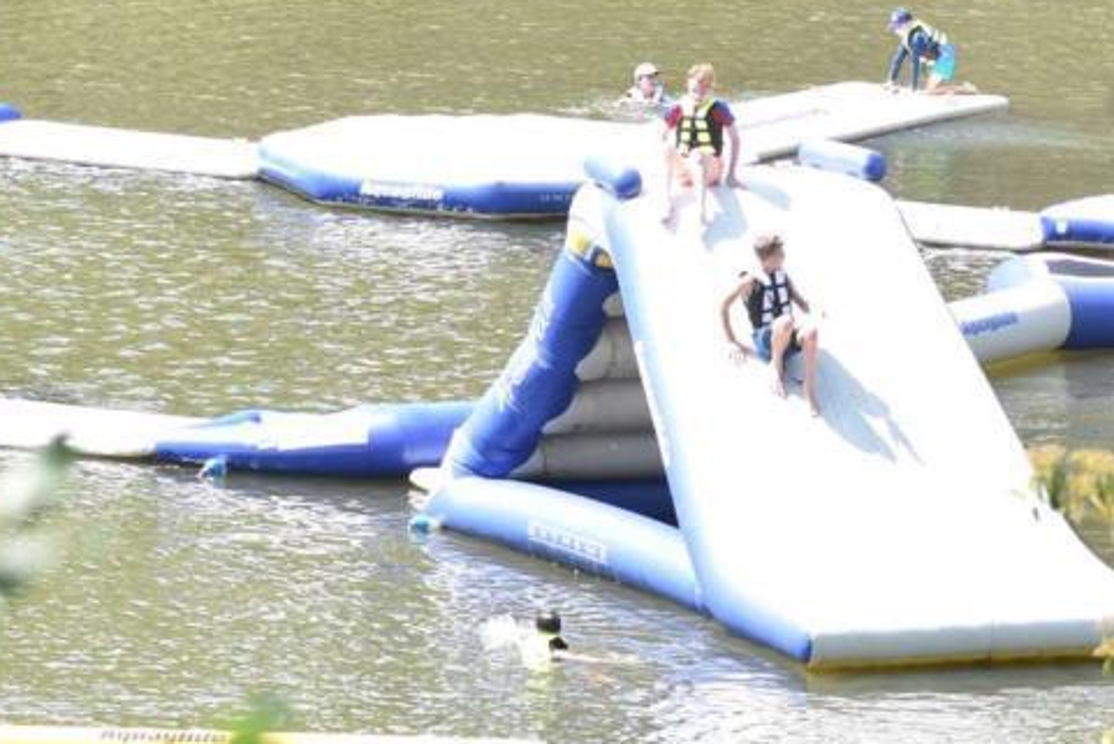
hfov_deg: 5.4
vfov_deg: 3.6
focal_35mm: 382
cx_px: -46
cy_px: 83
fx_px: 11824
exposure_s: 1/800
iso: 640
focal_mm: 102
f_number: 5.6
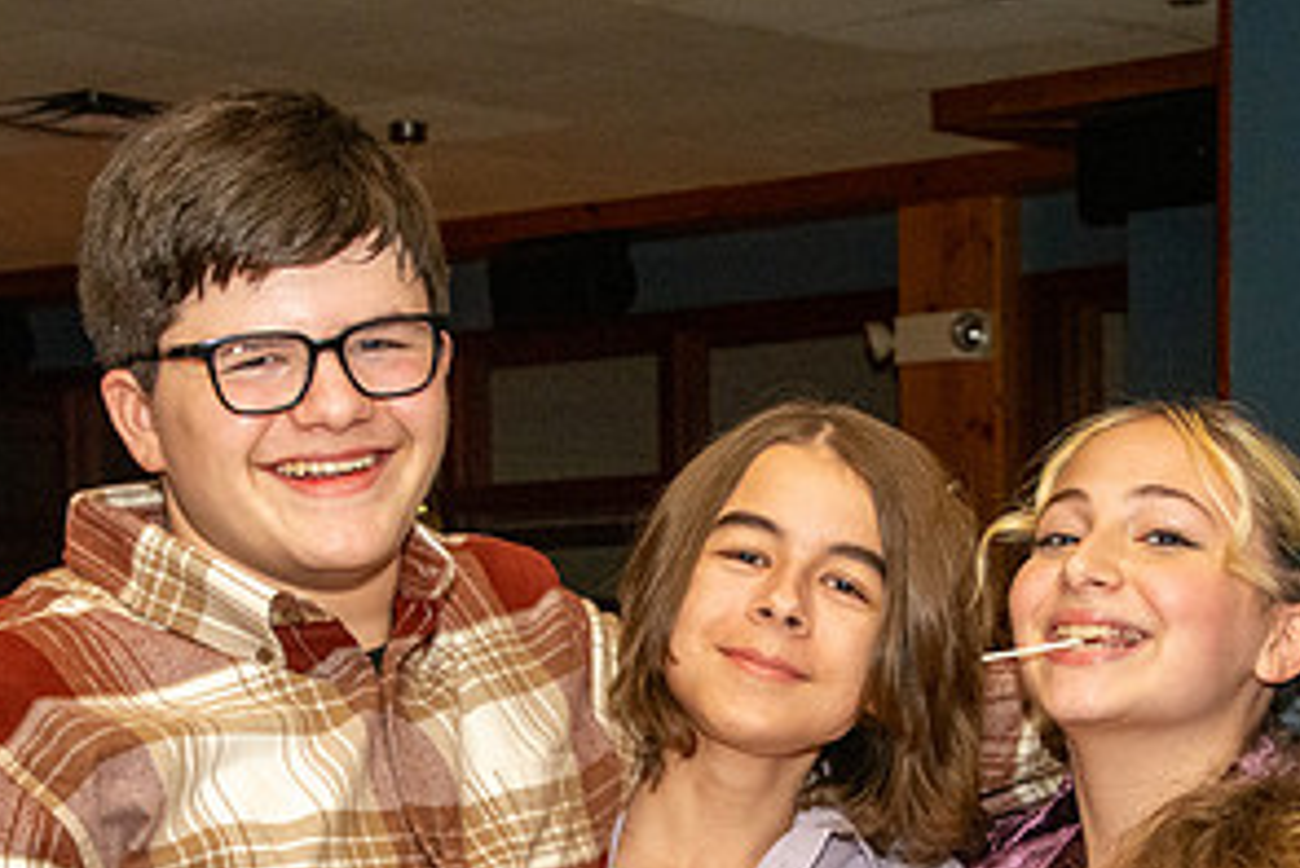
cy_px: 813
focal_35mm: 112
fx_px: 4046
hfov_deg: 18.2
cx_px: 714
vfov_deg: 12.1
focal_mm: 38
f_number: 10
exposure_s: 1/250
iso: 4000
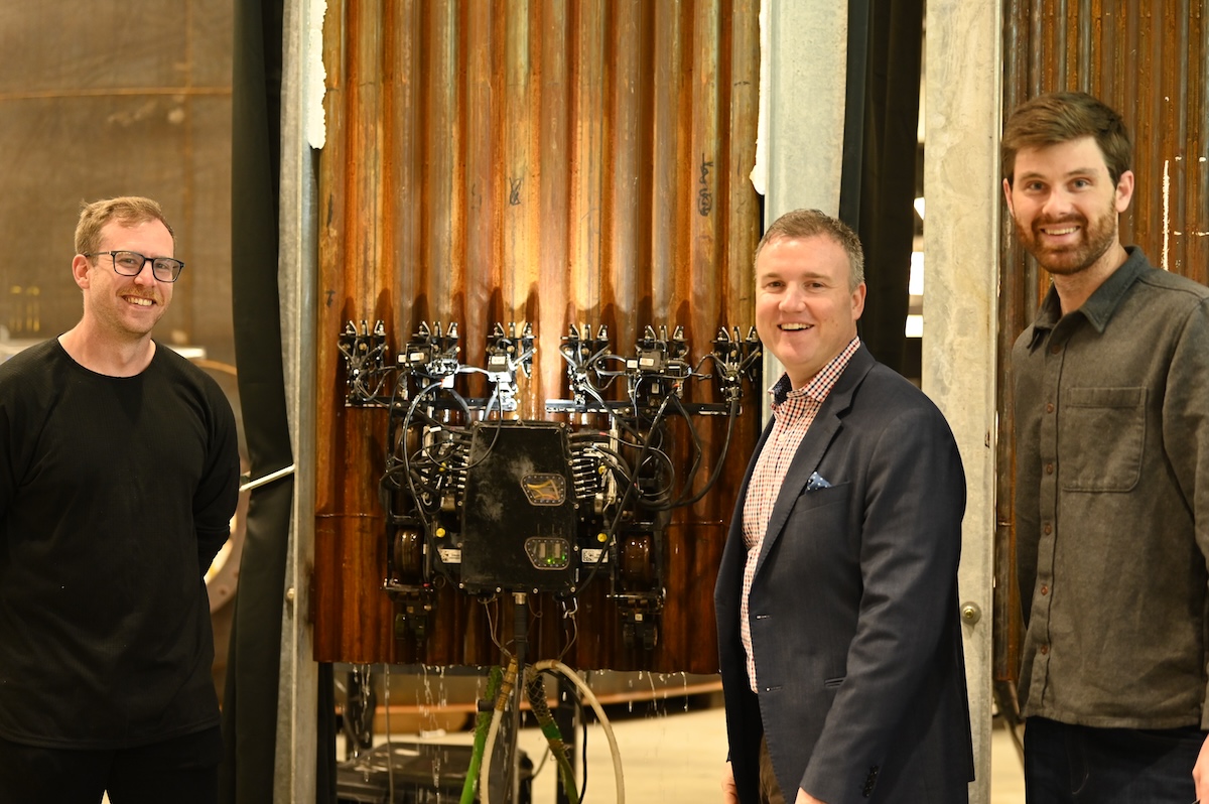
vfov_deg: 19.4
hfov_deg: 28.9
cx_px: 604
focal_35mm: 70
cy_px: 402
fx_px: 2349
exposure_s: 1/80
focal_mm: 70
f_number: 2.8
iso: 2000
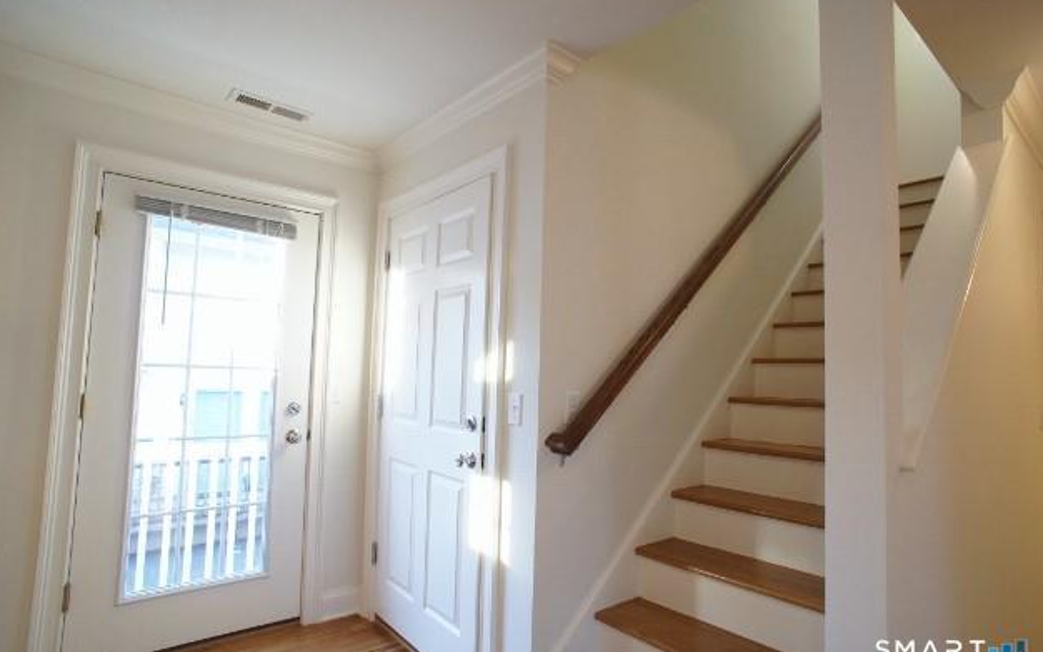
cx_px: 526
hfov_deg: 72.6
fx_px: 711
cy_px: 339
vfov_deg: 49.2
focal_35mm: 25
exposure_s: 1/30
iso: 800
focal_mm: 16
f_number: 5.6
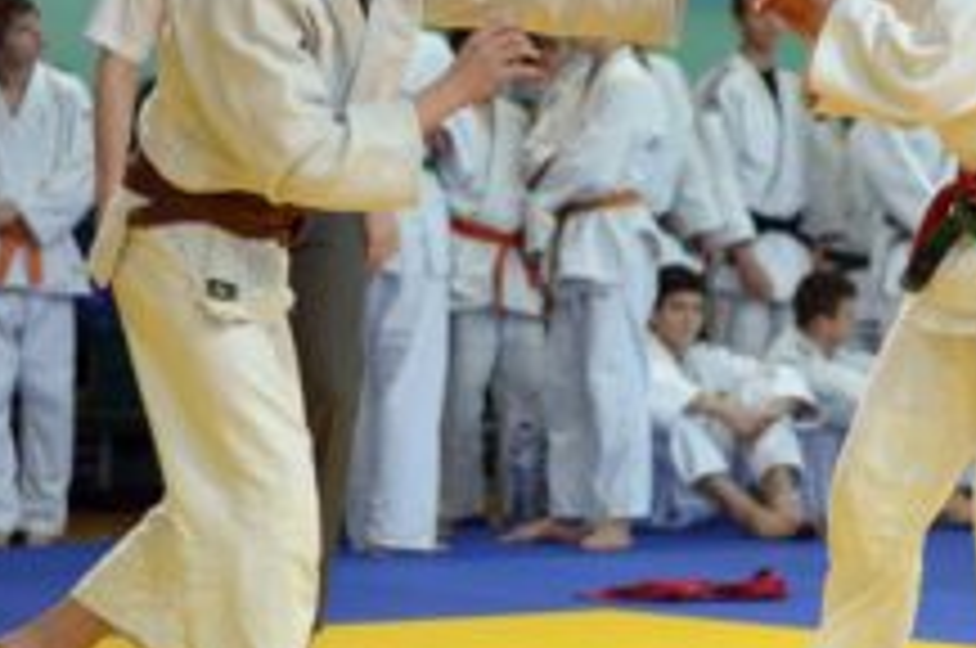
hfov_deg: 14.9
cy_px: 268
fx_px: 3736
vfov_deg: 9.9
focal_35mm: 138
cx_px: 652
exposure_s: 1/800
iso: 1000
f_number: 2.2
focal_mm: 50
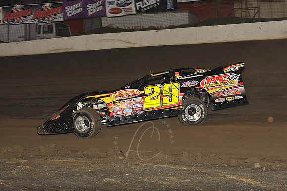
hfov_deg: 20.4
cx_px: 144
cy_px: 96
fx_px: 797
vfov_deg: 13.7
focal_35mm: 100
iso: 1000
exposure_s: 1/320
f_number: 7.1
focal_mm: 100
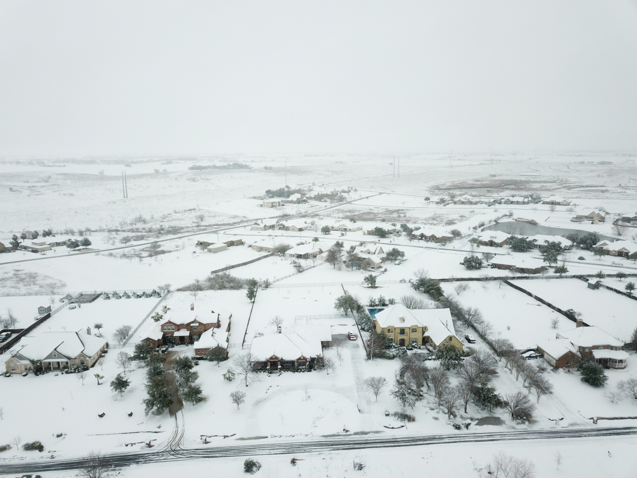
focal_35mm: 26
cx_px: 318
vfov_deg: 53.1
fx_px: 478
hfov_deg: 67.3
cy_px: 239
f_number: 2.2
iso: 100
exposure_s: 1/40
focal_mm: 4.73
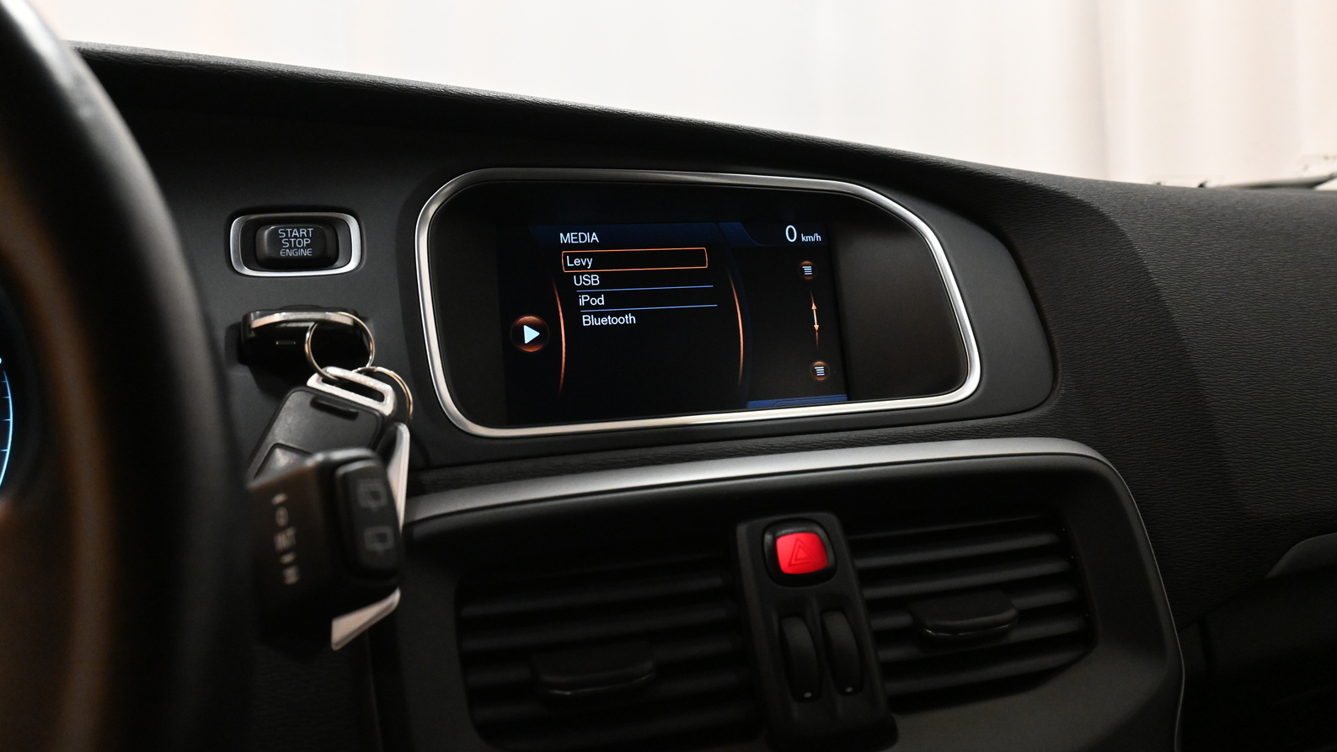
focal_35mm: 31
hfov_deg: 62.2
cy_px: 303
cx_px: 669
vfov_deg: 37.4
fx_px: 1109
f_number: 5
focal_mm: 19.5
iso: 4000
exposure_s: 1/125
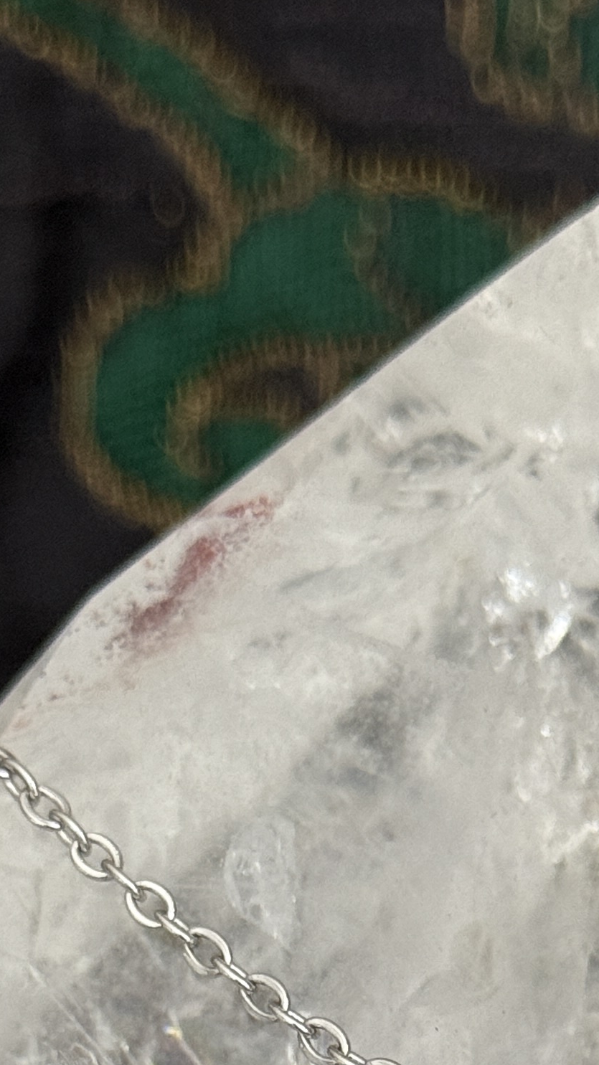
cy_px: 1337
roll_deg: -1.1
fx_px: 4011
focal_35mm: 142
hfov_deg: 8.5
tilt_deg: -8.6
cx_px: 538
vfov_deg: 14.6
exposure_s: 1/60
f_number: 1.78
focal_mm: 6.76
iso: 250
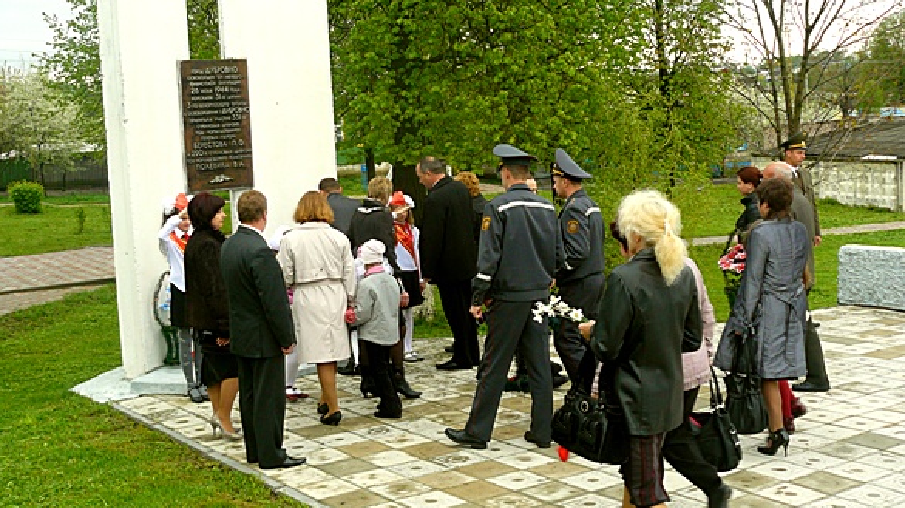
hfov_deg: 42.9
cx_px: 457
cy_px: 198
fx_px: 1151
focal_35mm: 48
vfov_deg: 24.8
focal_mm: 7.1
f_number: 3.6
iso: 100
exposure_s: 1/100
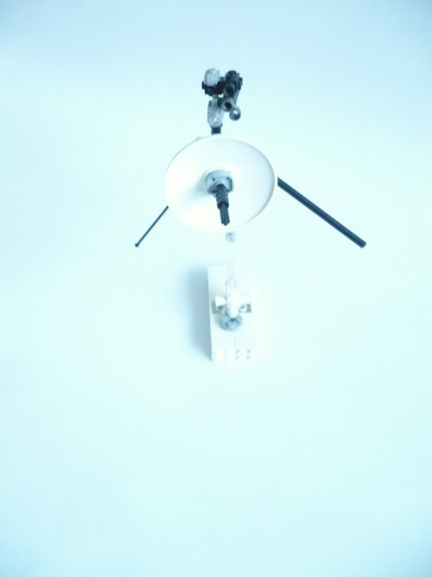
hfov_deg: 40.7
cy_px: 288
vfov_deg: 52.6
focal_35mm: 35
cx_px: 216
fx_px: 582
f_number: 2.8
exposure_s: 1/6
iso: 400
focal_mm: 5.8
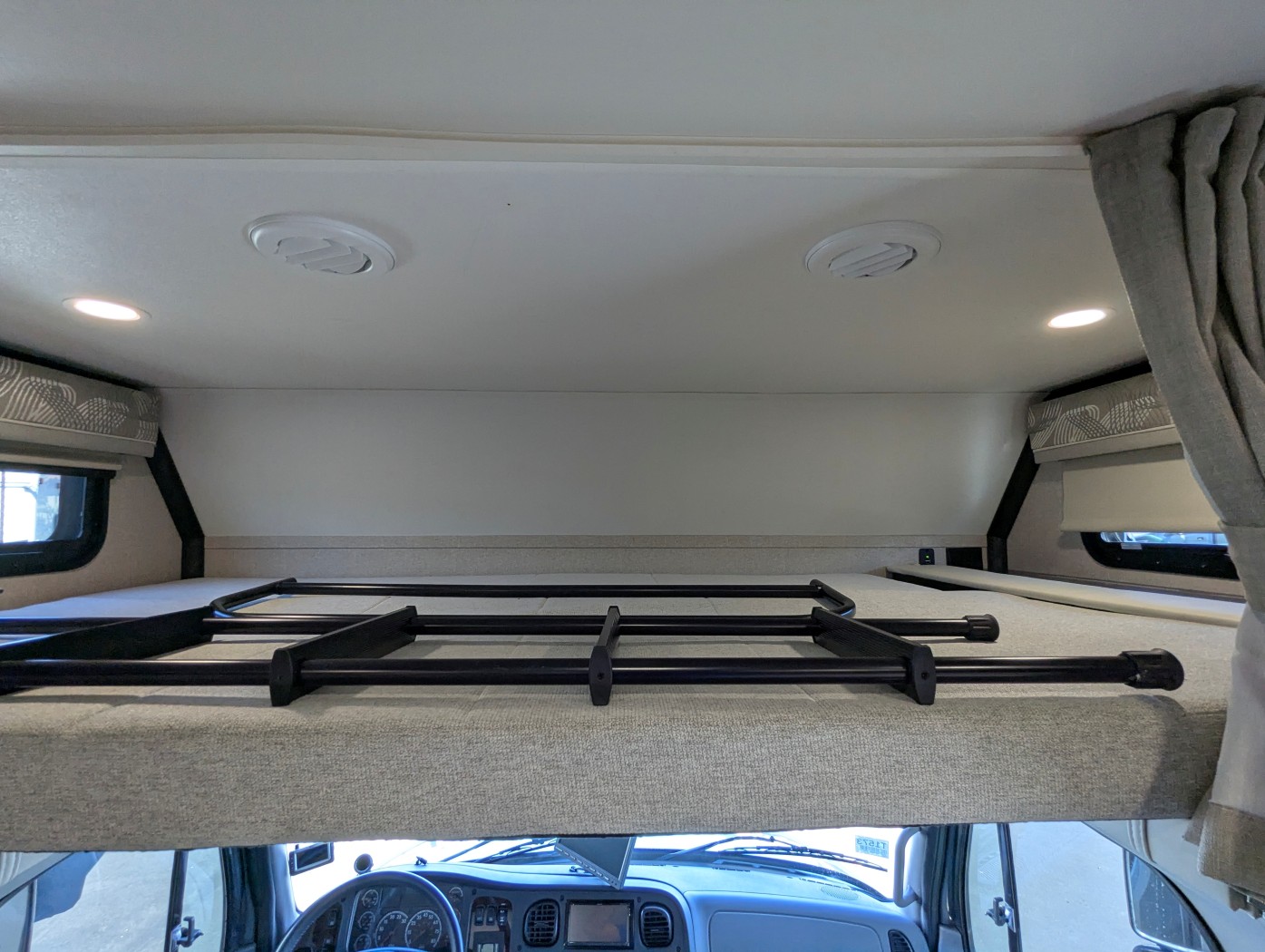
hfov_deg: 94.4
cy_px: 476
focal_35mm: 16
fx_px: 585
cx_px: 632
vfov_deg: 78.2
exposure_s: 1/95.8
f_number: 2.2
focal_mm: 2.35
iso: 124
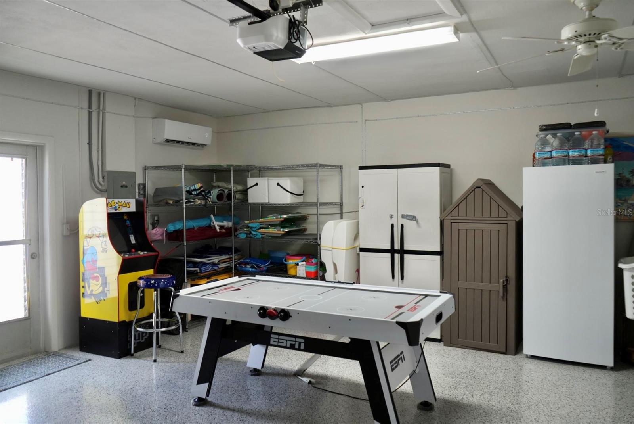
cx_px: 317
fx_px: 493
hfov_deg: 65.4
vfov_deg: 46.5
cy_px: 212
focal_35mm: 28
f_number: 4
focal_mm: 28
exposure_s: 1/160
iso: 1250
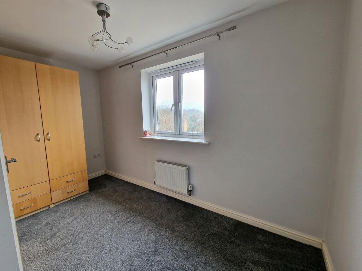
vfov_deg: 89.9
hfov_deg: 106.2
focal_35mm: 13
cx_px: 181
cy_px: 136
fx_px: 136
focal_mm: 2.2
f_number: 2.2
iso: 80
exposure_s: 1/50
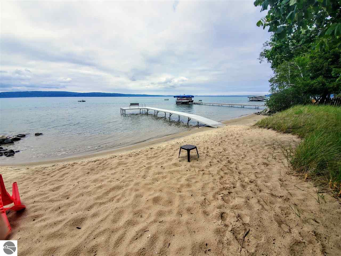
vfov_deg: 89.9
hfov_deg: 106.2
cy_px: 128
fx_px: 128
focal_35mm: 13
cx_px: 170
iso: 50
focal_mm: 1.8
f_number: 2.2
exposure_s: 1/1336
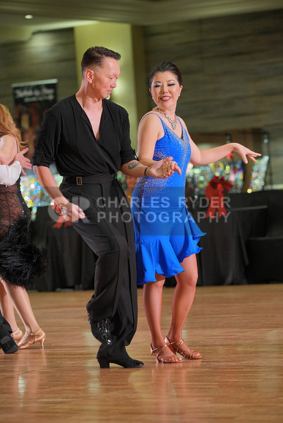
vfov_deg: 13.9
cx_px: 142
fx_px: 1744
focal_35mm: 148
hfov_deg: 9.3
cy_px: 212
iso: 2000
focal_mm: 148
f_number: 4
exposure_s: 1/400
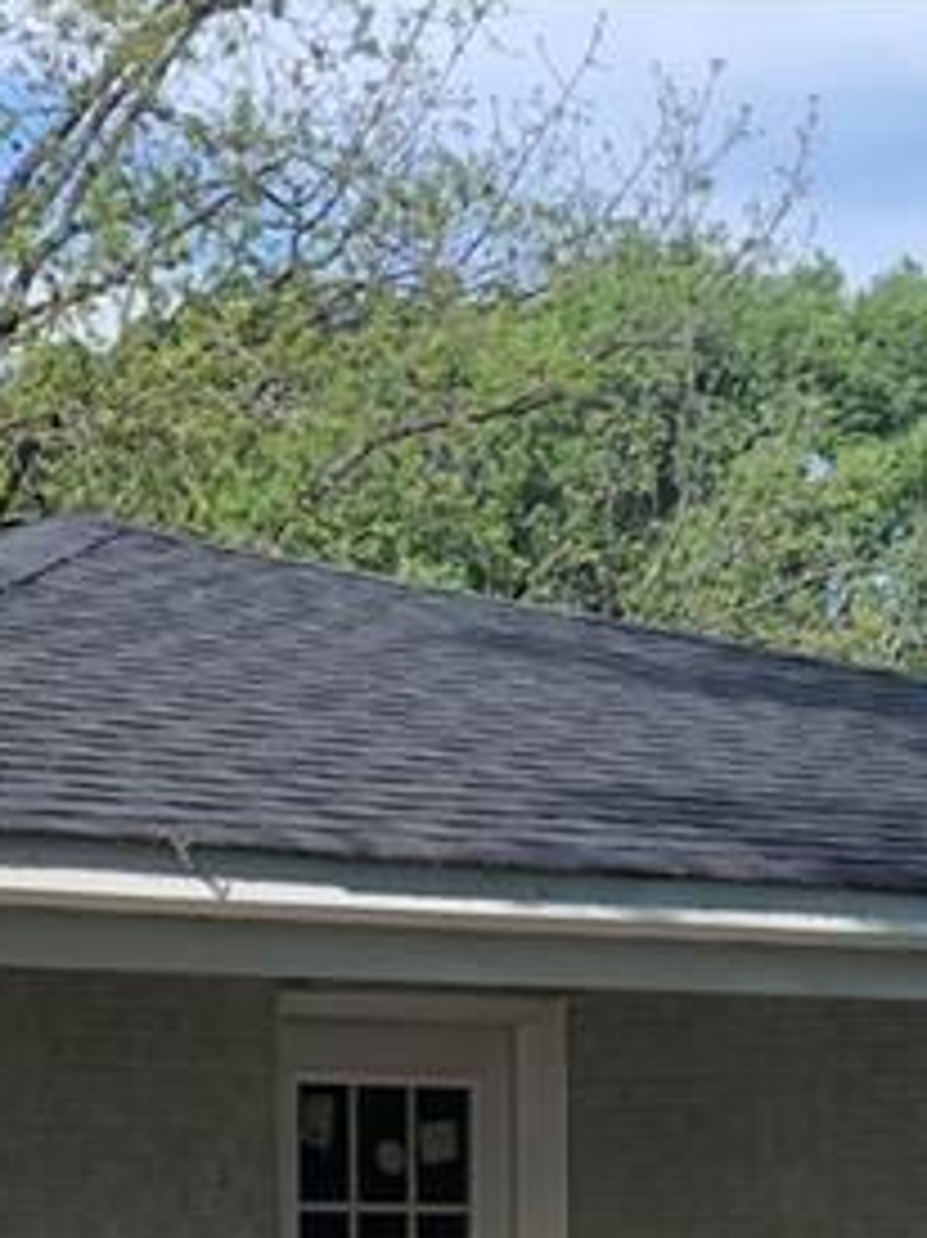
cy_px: 1715
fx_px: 5682
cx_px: 765
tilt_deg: -5.2
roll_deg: +0.1
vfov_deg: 12.0
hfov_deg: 9.3
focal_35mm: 159
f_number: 2.8
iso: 20
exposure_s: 1/149
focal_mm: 6.6
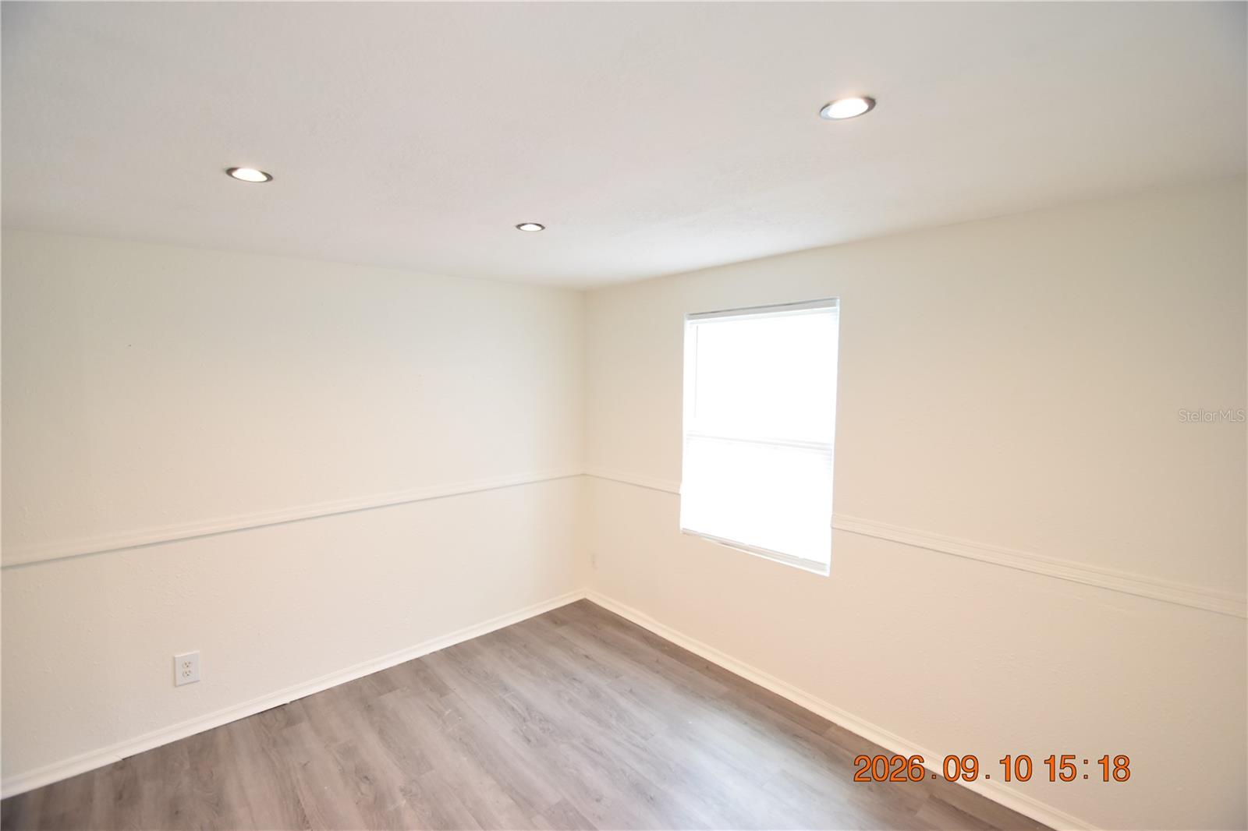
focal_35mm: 15
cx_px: 624
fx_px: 520
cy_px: 416
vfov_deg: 77.3
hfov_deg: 100.4
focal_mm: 10
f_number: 3.5
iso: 900
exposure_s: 1/60
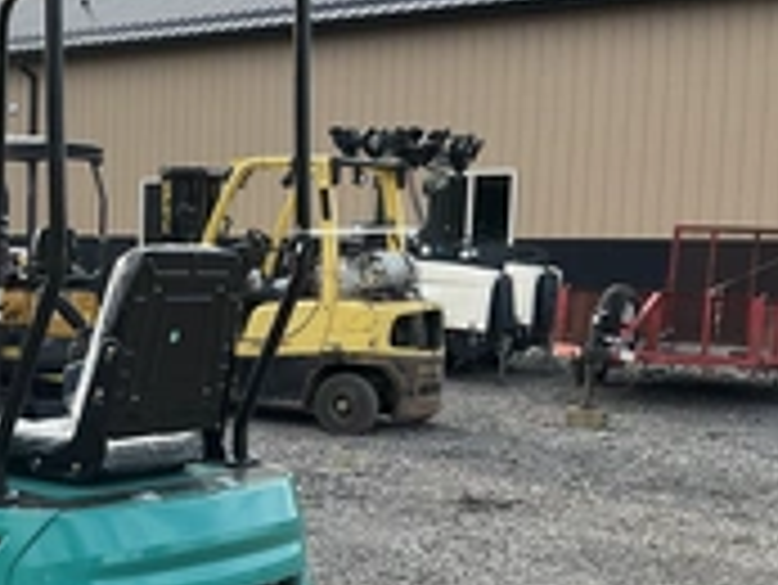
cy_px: 392
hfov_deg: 27.5
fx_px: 1507
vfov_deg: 21.9
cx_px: 27
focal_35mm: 67
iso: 25
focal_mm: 3
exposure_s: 1/514
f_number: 1.8
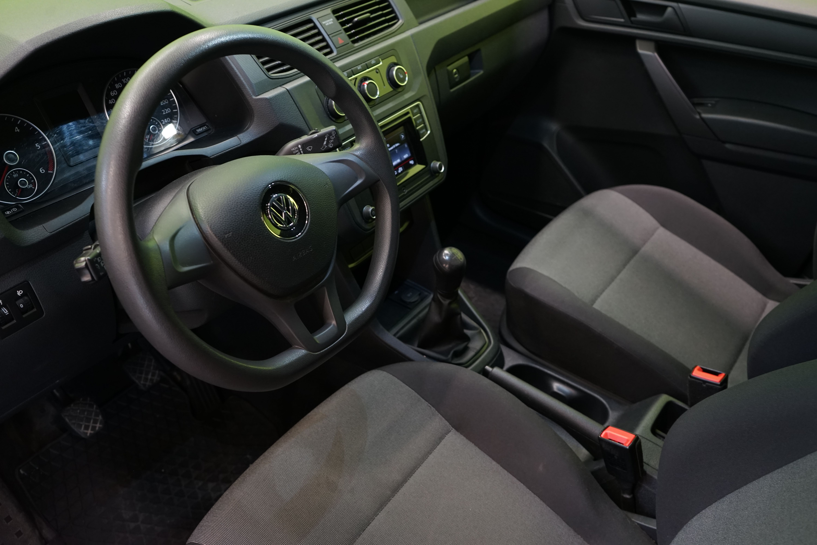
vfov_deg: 41.1
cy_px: 272
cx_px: 408
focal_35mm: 32
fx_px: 726
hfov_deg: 58.7
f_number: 5
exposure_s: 1/20
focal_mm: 32
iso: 1250
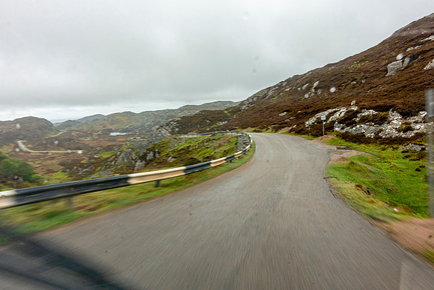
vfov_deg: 53.2
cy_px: 145
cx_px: 217
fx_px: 289
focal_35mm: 24
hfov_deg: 73.7
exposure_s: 1/30
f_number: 8
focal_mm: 8.8
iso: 200
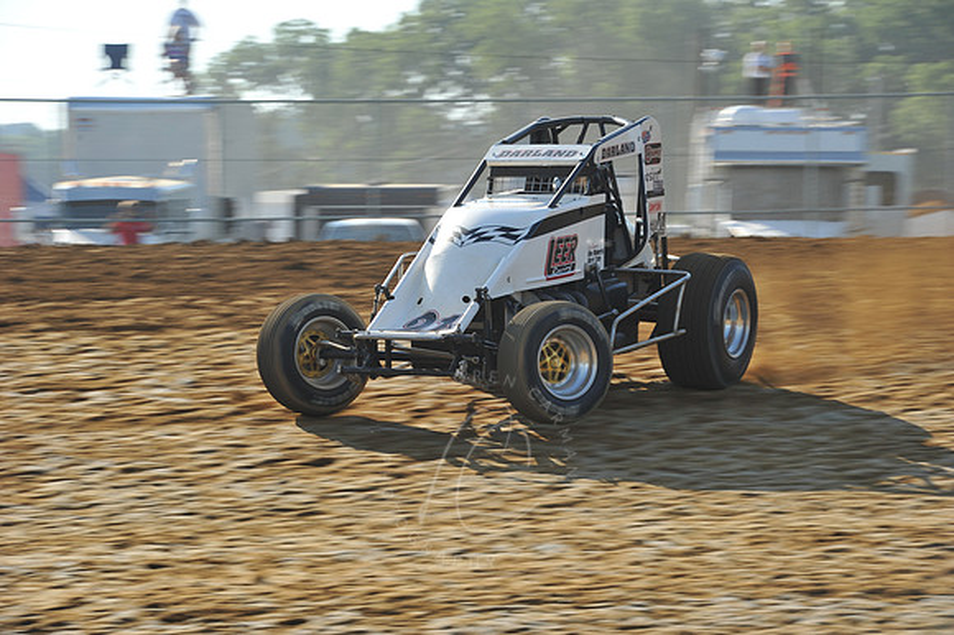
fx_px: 4237
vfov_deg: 8.6
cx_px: 477
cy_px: 318
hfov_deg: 12.8
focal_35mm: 160
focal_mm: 160
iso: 320
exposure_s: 1/320
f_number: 10
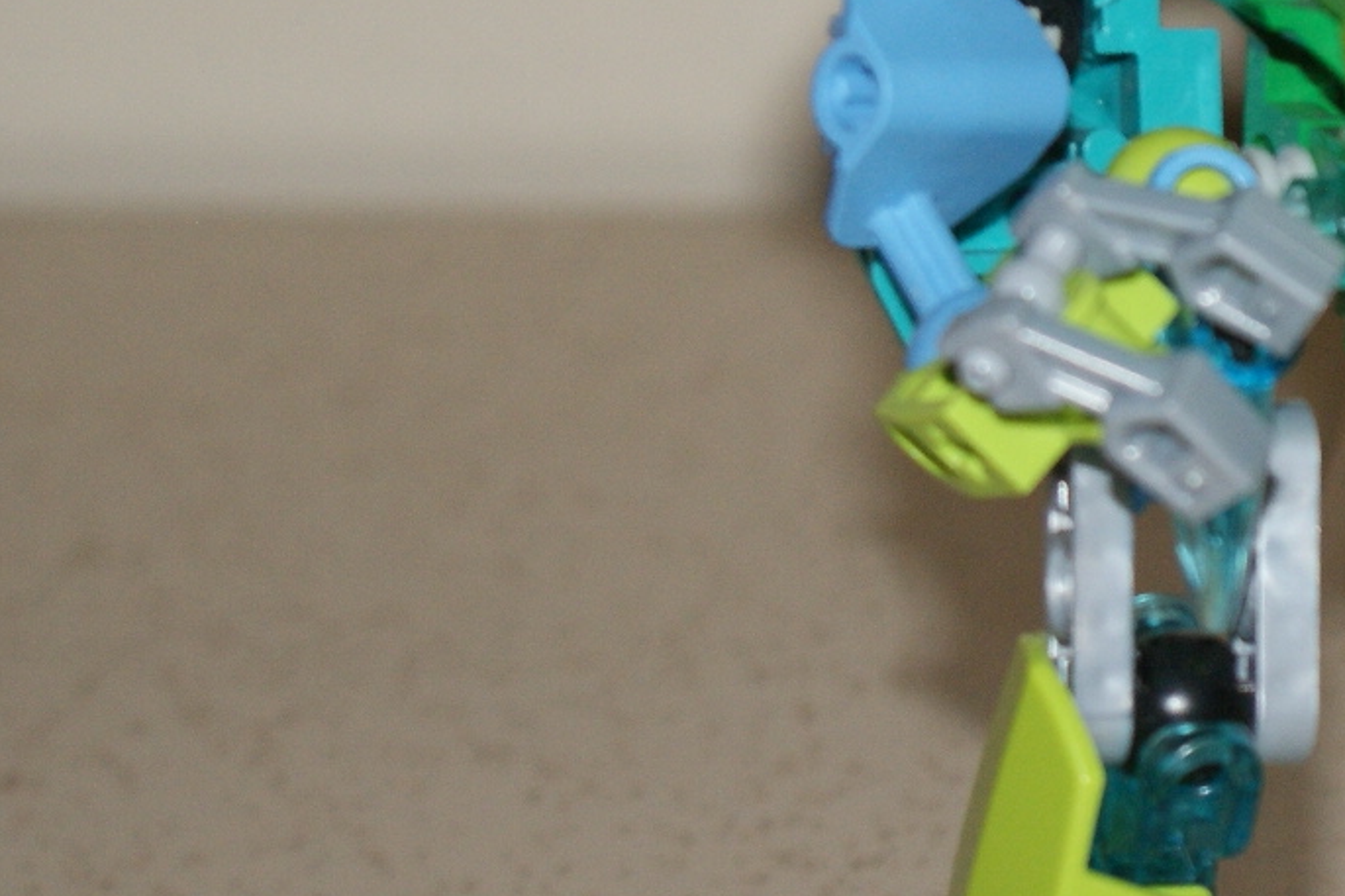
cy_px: 116
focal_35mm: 210
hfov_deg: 9.6
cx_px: 1831
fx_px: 7843
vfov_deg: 6.5
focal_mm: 50
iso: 400
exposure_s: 1/80
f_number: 5.6
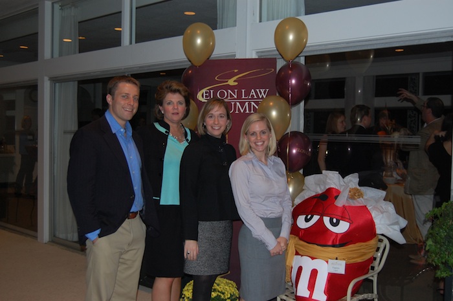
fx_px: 528
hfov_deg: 46.4
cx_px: 226
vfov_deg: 31.8
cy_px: 150
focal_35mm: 42
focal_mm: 28
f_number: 4.2
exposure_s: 1/60
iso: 400
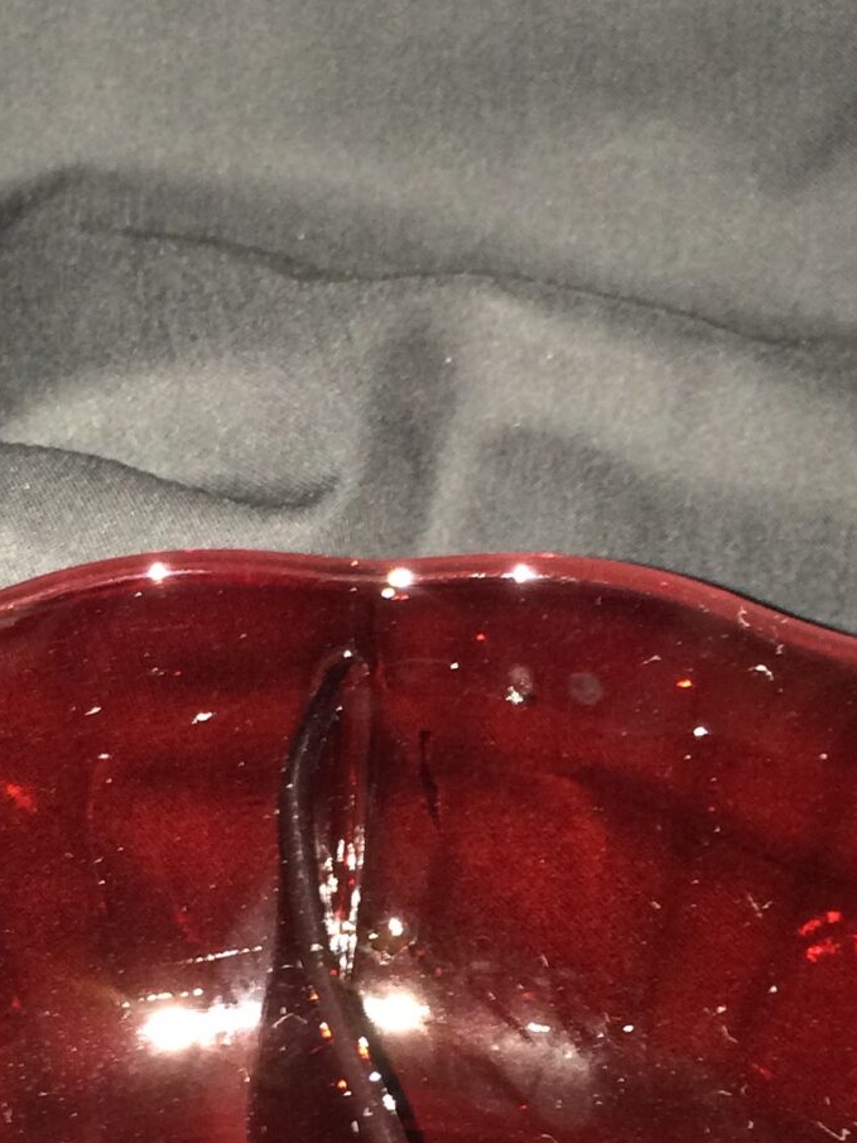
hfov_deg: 18.0
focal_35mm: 82
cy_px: 884
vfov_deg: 23.5
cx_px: 350
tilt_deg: -47.2
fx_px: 2706
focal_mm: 4.15
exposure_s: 1/16
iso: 200
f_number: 2.2
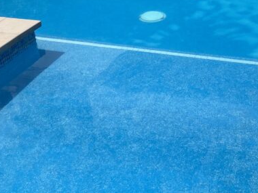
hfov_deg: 27.1
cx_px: 213
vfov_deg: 20.8
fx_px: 522
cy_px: 48
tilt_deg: -24.5
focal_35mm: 70
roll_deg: +0.3
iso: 32
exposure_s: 1/4115
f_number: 1.8
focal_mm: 4.25
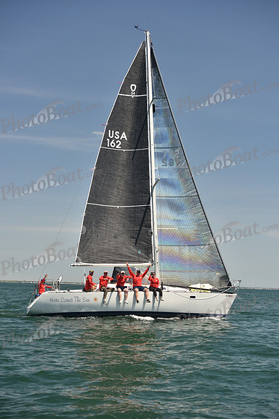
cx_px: 140
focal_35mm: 70
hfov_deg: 19.5
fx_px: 813
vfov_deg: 28.8
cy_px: 210
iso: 250
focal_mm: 70
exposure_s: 1/800
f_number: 5
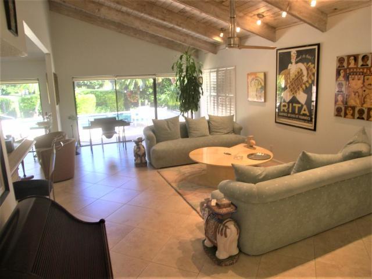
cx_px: 186
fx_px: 408
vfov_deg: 37.7
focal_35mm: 38
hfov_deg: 49.0
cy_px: 140
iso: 100
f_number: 2.8
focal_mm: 8
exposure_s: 1/12.7
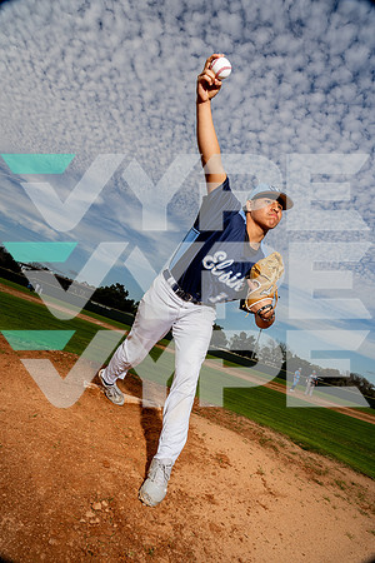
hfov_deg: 61.9
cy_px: 282
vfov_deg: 84.0
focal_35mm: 20
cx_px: 188
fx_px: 312
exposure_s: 1/250
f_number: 11
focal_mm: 20
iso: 160
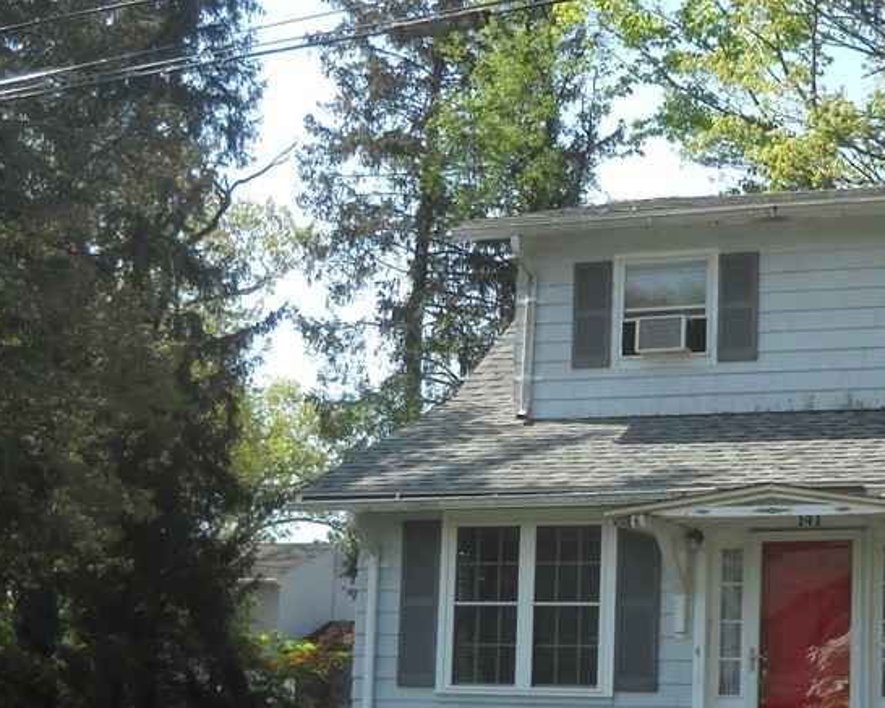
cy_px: 489
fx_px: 1965
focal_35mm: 75
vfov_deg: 20.3
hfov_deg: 25.1
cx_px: 640
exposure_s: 1/369
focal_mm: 6.72
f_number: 3.1
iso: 64
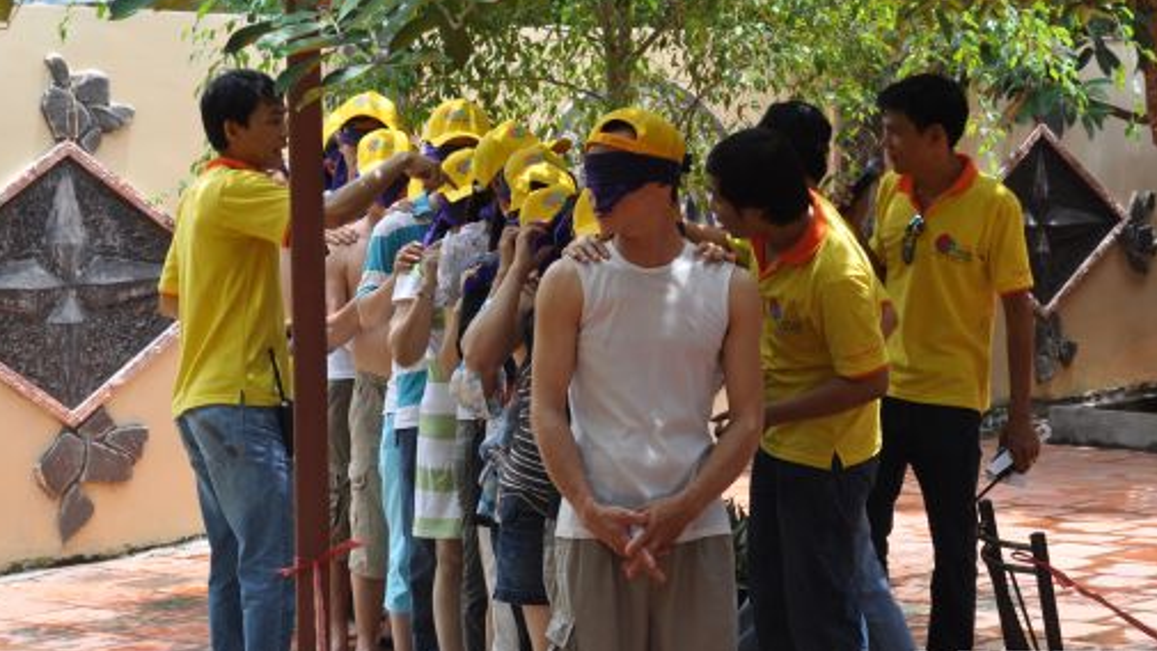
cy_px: 242
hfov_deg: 22.0
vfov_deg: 12.5
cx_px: 660
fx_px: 2976
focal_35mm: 97
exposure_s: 1/100
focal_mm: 48
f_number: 10
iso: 200
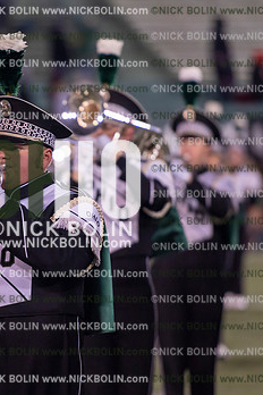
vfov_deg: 6.2
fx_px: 3649
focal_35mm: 333
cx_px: 60
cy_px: 195
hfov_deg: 4.1
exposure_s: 1/1250
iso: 2500
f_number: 2.8
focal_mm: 200
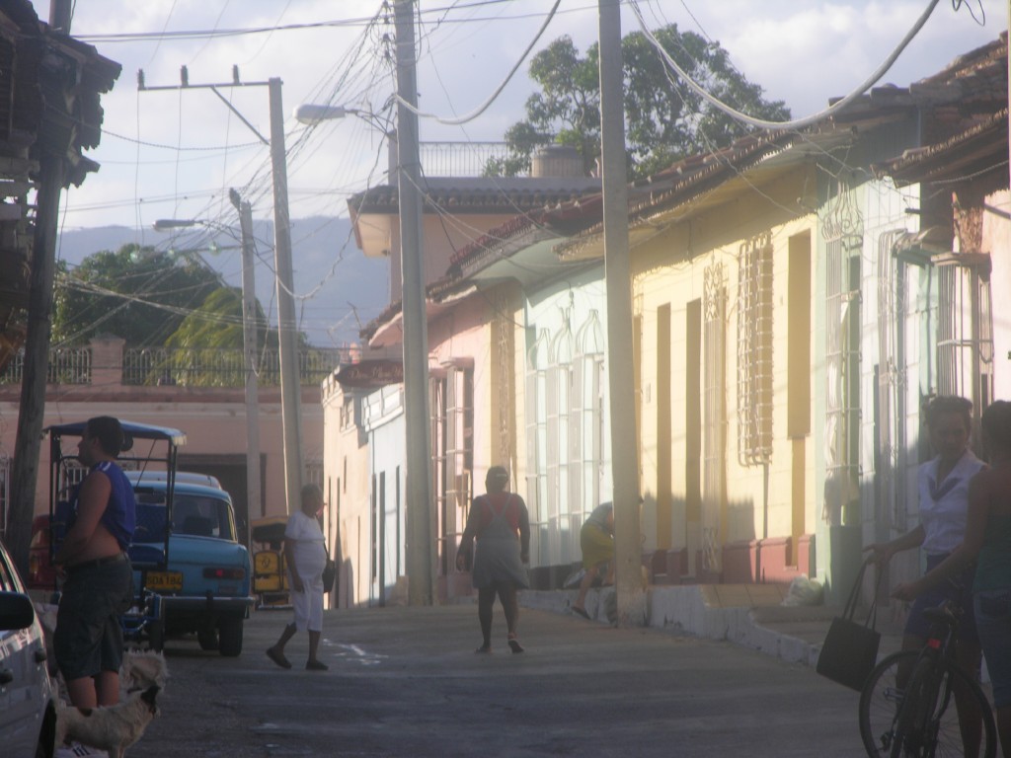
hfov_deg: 7.1
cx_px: 506
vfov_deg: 5.3
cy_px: 379
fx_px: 8178
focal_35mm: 280
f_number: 5.3
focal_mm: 71.2
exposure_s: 1/218
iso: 50
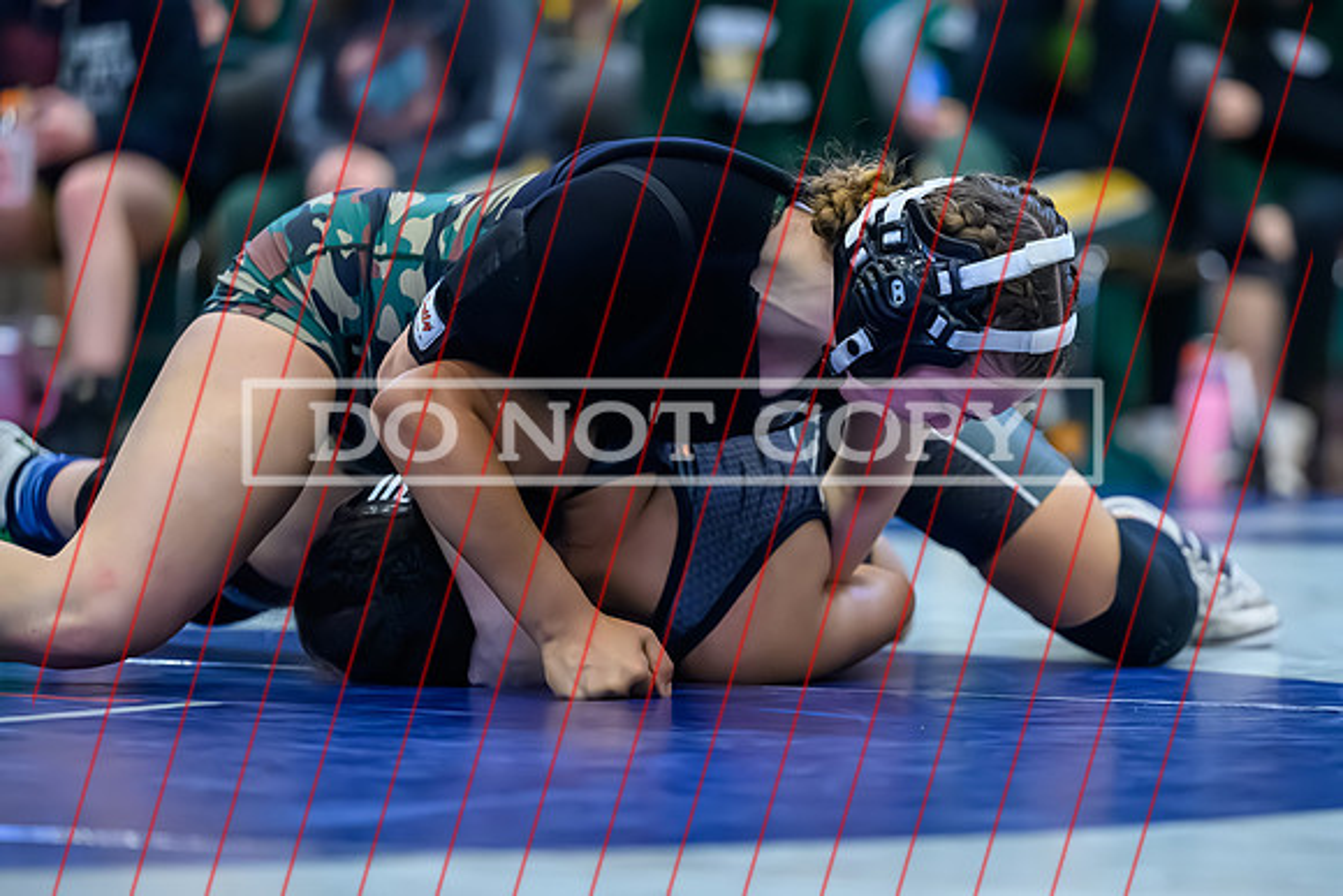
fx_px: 7304
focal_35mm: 196
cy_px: 553
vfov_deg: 7.0
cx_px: 876
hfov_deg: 10.5
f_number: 2.8
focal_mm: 150
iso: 10000
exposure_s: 1/640
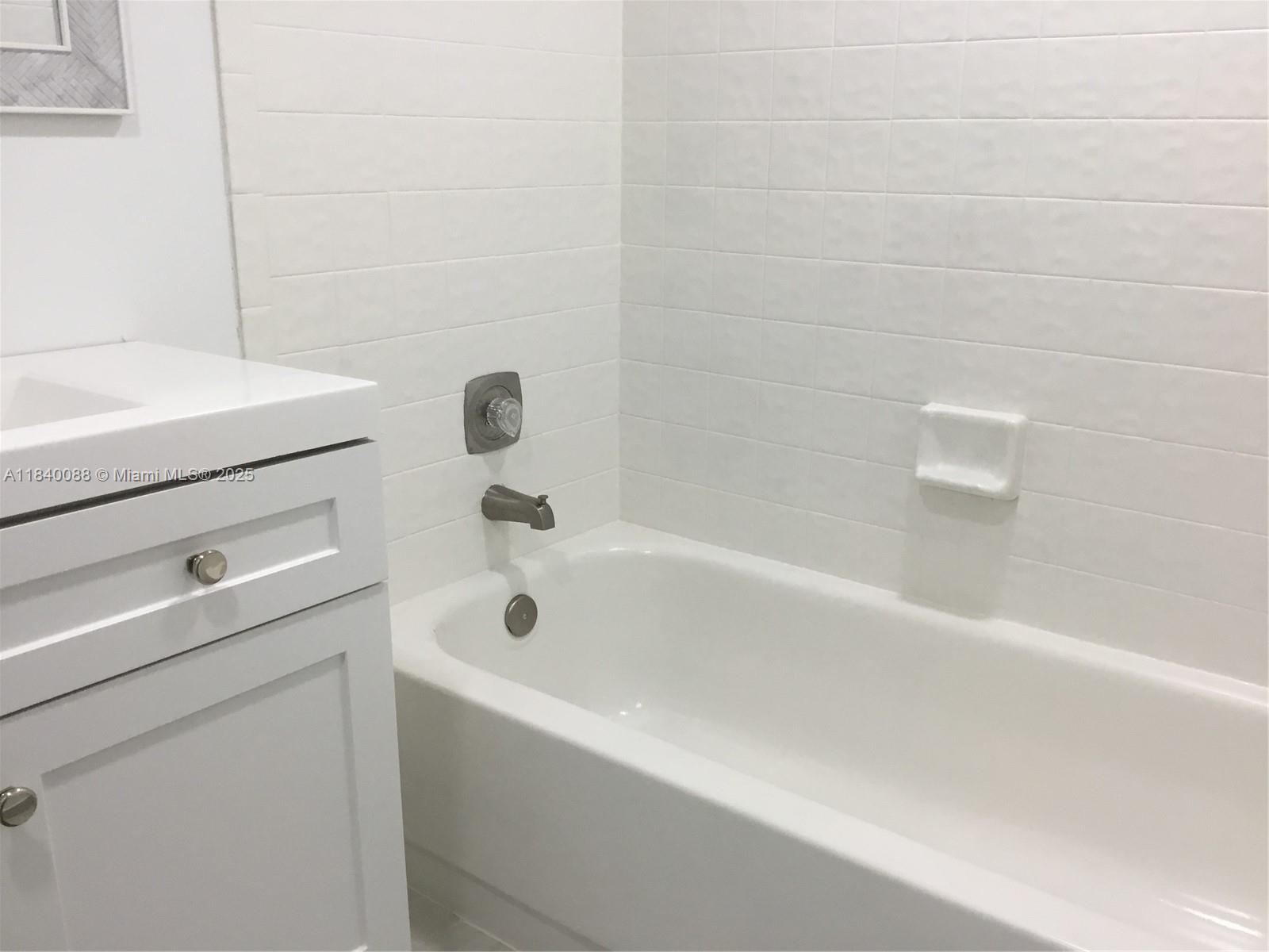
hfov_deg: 58.4
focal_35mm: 31
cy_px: 476
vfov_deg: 45.4
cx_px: 634
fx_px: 1136
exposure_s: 1/30
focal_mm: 3.3
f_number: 2.4
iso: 25
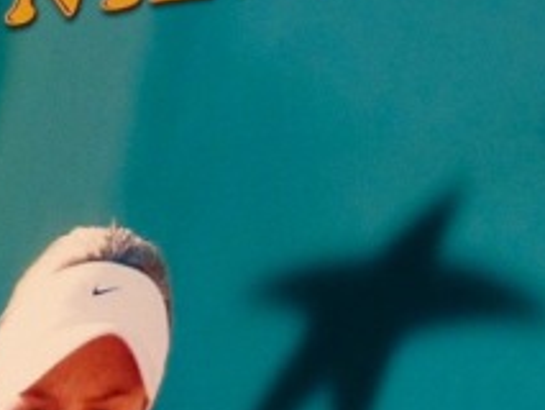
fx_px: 10759
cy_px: 492
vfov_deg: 2.2
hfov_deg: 2.9
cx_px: -138
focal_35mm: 683
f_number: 2.8
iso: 1250
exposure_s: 1/200
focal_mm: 83.8
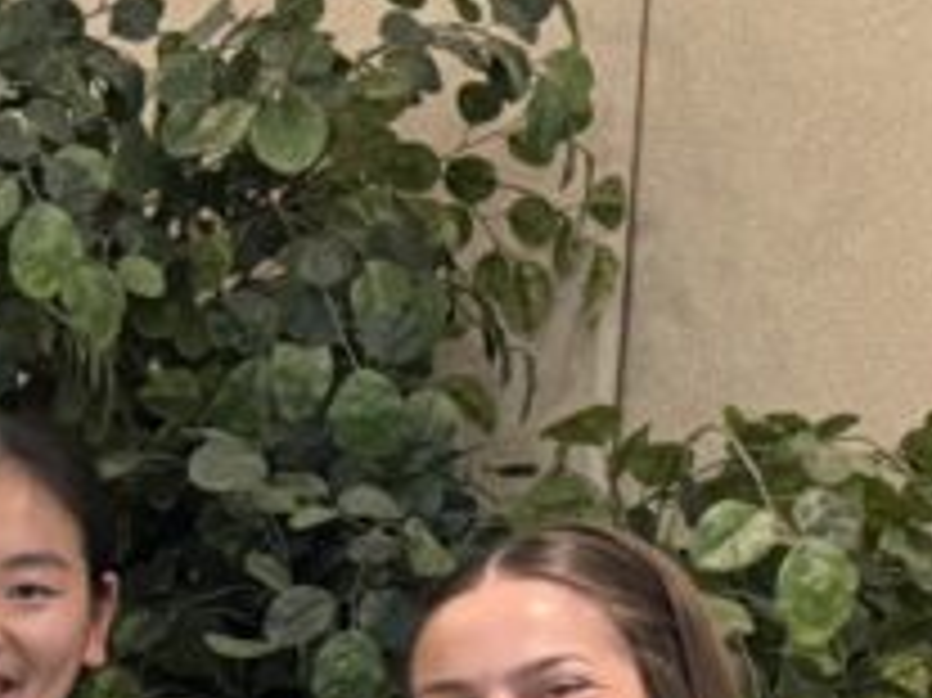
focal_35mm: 119
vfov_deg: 11.2
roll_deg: -0.1
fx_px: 3202
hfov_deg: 13.7
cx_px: -1009
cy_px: 1414
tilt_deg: -8.2
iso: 640
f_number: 1.78
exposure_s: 1/60
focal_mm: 6.76
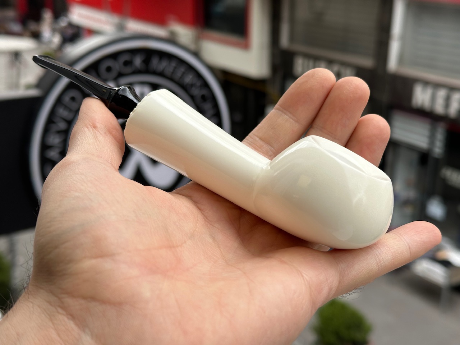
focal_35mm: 48
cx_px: 230
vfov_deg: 30.3
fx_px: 638
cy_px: 172
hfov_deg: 39.7
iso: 64
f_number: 1.78
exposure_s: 1/1019
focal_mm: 6.86
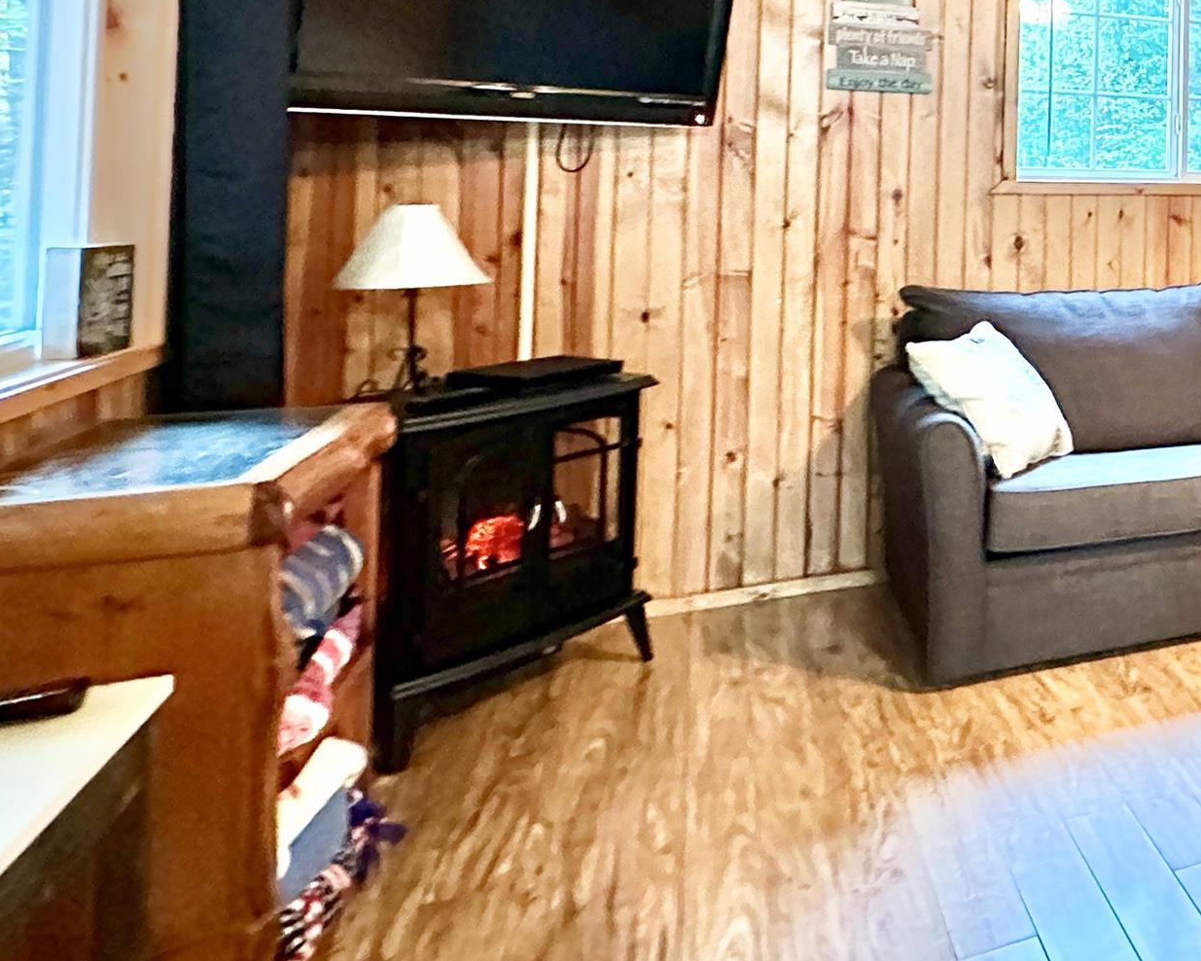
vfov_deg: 41.0
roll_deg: -1.0
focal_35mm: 34
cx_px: 1413
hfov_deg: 39.5
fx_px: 1209
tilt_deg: +2.3
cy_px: 153
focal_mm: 2.22
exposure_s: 1/60
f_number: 2.2
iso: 1250
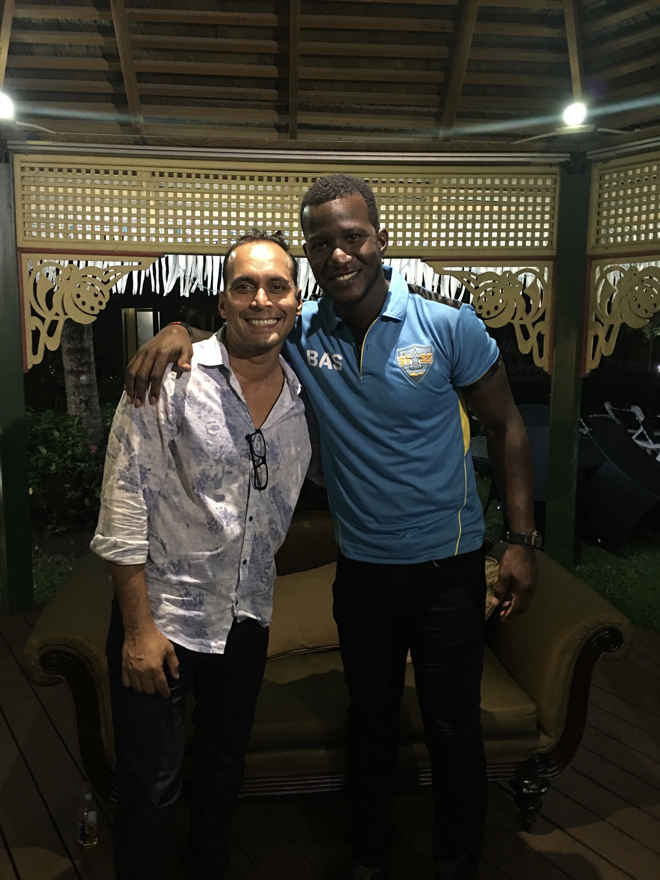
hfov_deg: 48.2
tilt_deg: -6.8
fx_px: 737
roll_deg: -0.8
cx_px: 330
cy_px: 440
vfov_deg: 61.7
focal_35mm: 29
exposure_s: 1/4
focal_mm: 4.15
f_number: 2.2
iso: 100
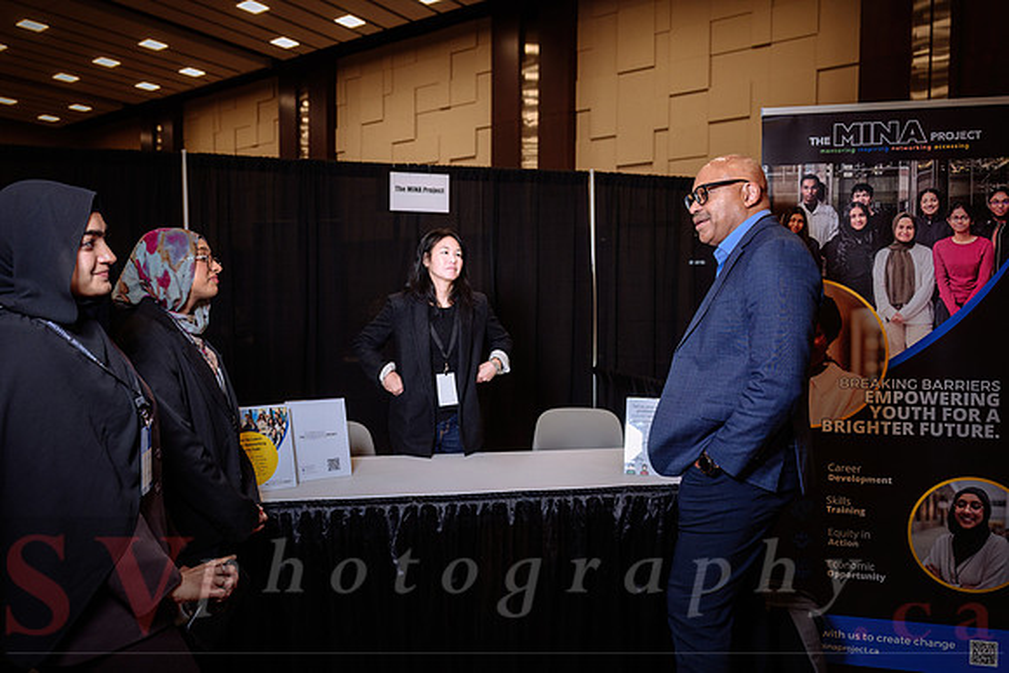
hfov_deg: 71.1
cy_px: 336
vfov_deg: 51.0
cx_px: 519
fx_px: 706
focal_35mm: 25
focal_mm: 24
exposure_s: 1/200
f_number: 3.5
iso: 500
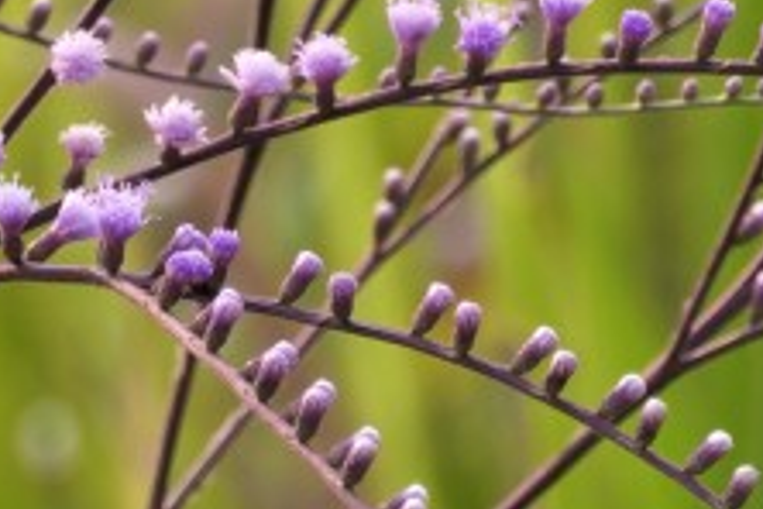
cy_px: 218
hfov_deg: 1.6
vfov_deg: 1.1
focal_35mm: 1297
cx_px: 24
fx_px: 27487
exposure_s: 1/125
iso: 320
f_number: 7.1
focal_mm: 132
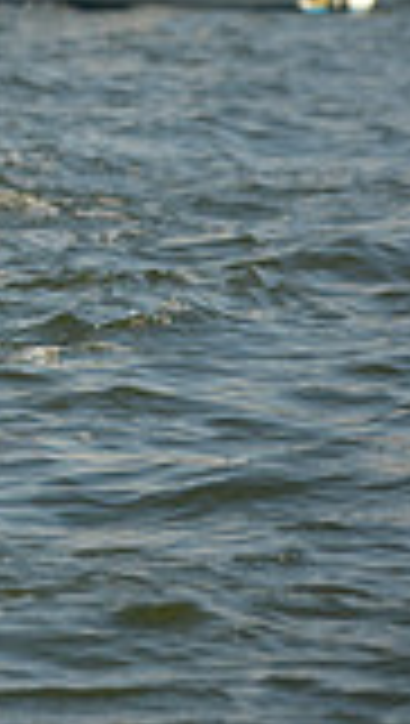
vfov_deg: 5.1
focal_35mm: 422
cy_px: -124
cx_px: -825
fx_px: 8126
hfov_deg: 2.8
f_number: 4.5
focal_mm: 112
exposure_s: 1/1600
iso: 320
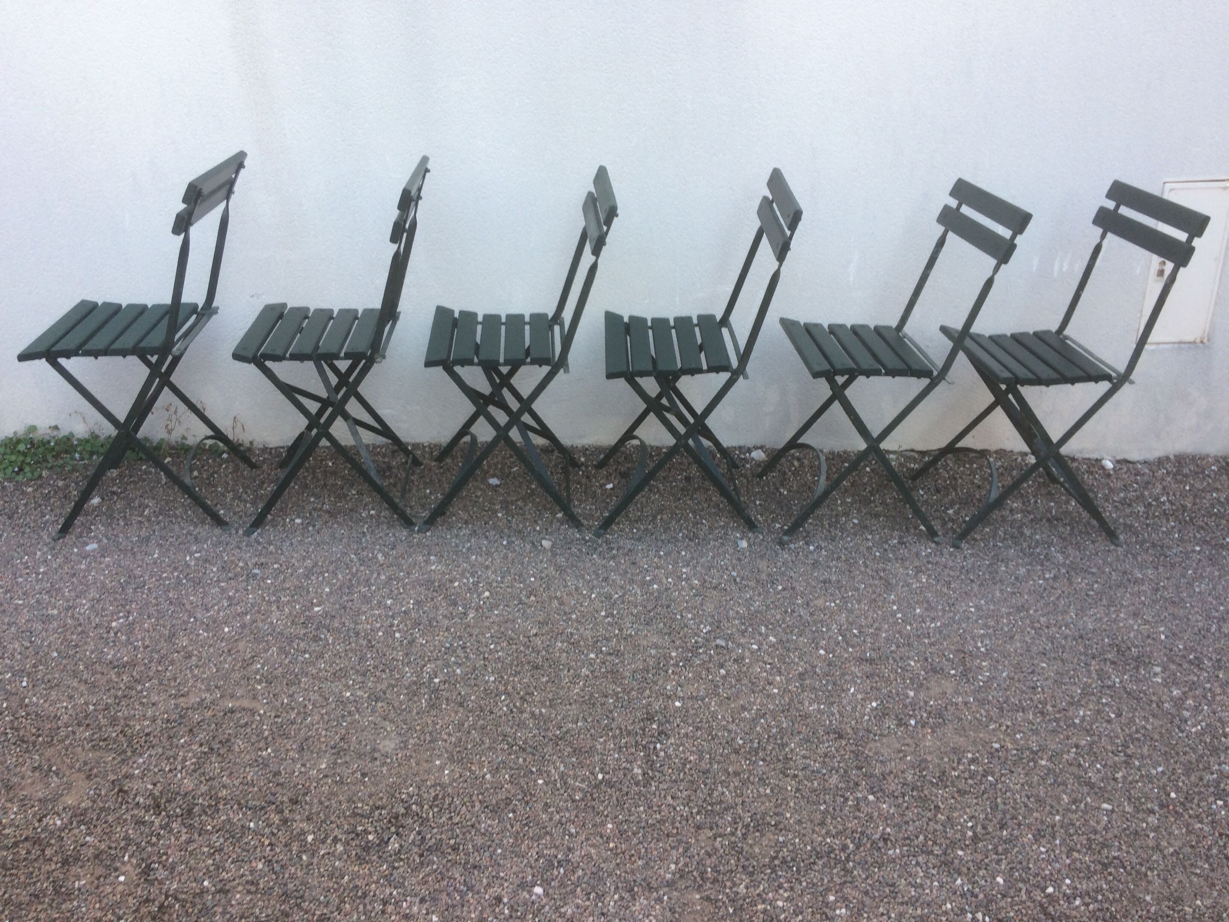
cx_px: 614
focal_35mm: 29
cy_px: 461
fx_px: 1030
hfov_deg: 61.7
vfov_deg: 48.2
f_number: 2.2
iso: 32
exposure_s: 1/197
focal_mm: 4.15
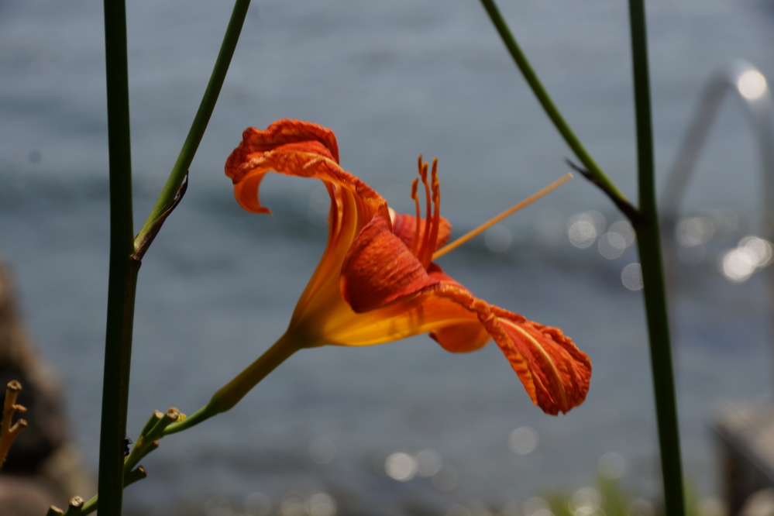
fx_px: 2257
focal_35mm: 105
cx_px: 387
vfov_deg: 13.0
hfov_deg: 19.5
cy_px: 258
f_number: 8
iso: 100
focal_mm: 70
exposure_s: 1/160
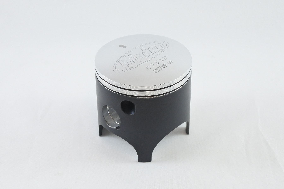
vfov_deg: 26.5
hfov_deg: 38.9
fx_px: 402
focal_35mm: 51
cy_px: 94
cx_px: 142
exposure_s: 1/125
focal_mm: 18.9
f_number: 4.5
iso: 500
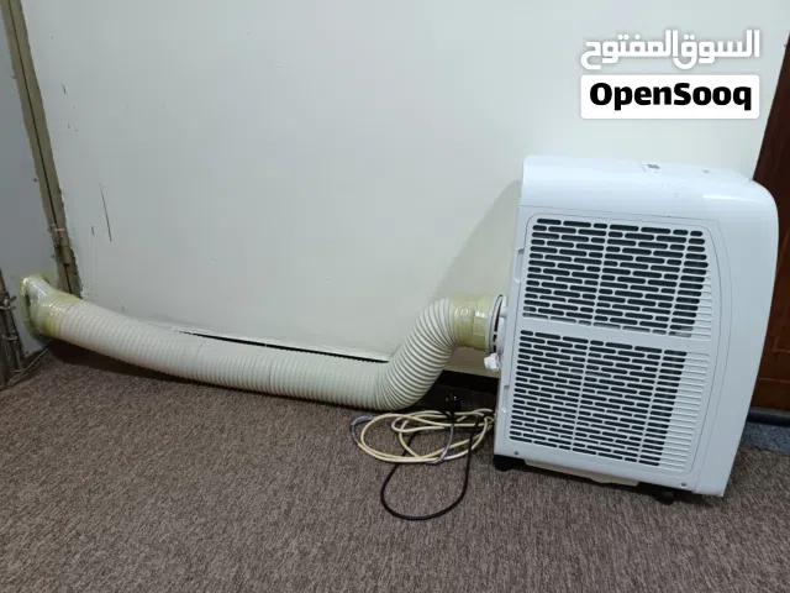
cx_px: 395
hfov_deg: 71.6
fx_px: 548
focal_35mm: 24
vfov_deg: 56.8
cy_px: 296
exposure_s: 1/33.3
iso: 845
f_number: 1.75
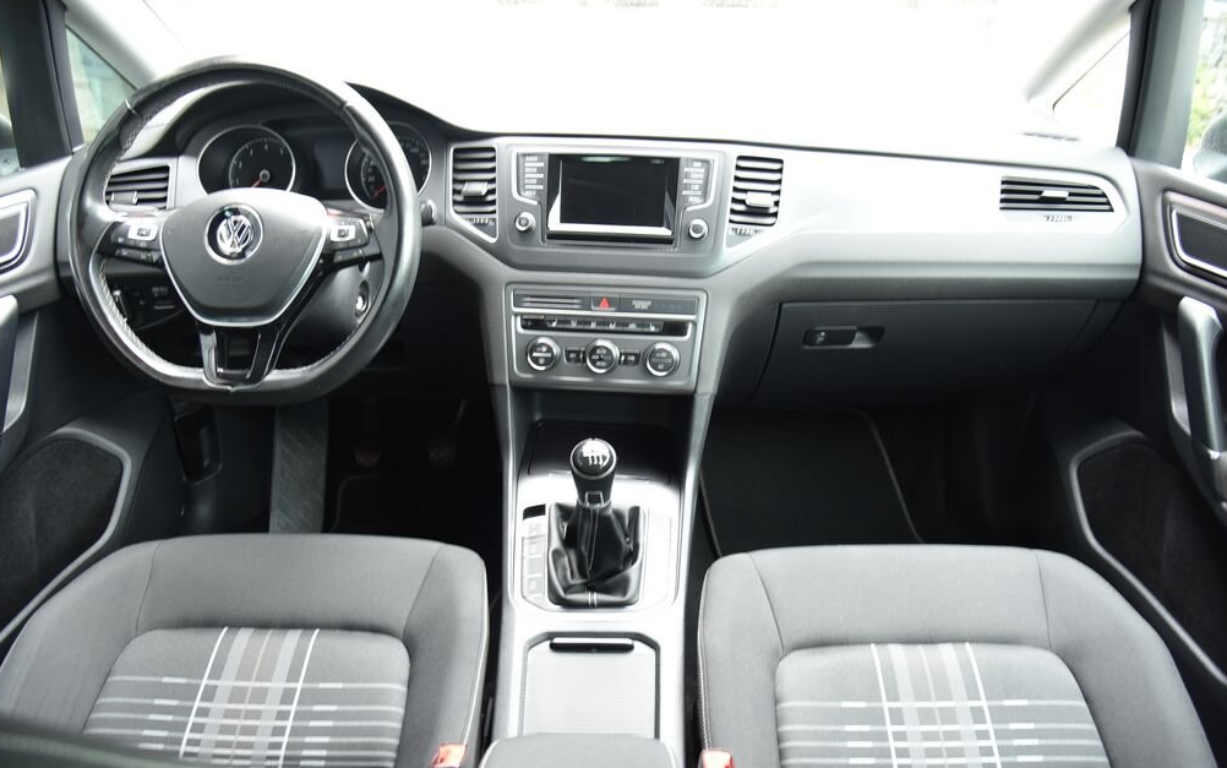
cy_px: 409
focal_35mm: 25
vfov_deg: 49.3
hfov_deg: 72.5
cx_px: 615
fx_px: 836
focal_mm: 24
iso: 500
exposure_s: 1/13
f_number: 4
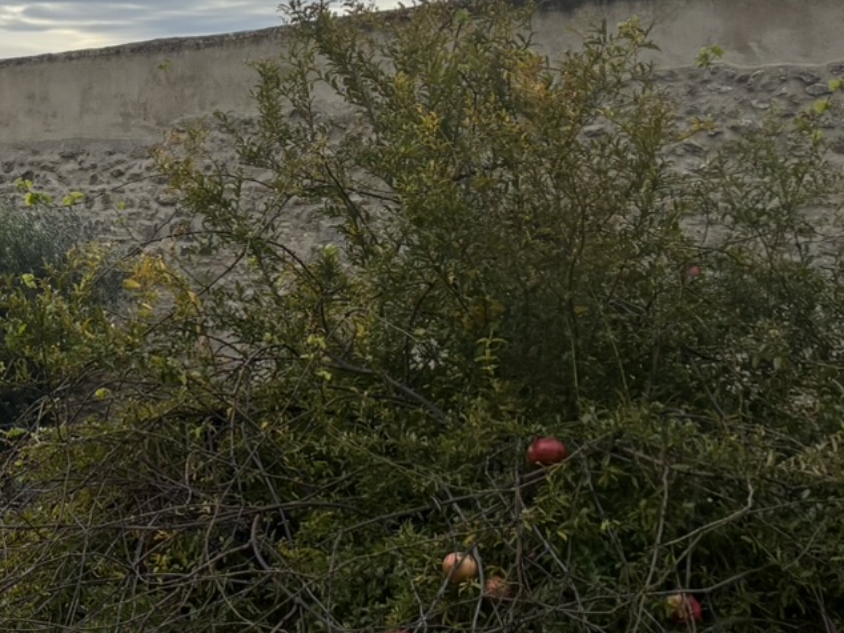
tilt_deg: -0.5
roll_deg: +1.2
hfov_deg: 21.7
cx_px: -160
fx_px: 2047
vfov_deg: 17.5
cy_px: 156
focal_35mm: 84
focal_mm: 5.96
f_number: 1.6
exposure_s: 1/4082
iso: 50
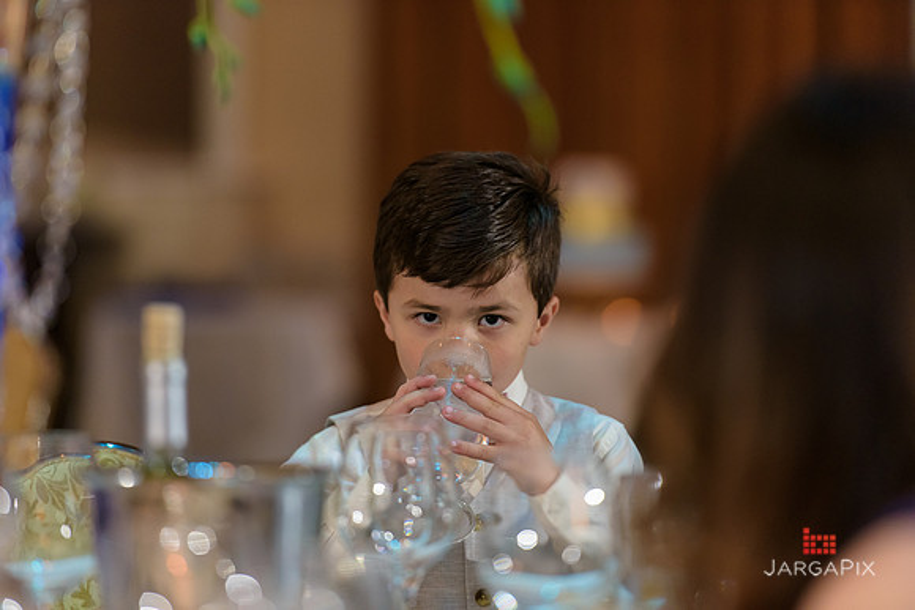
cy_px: 305
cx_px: 458
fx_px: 5084
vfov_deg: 6.9
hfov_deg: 10.3
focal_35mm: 200
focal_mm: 200
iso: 1600
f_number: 3.2
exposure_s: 1/125
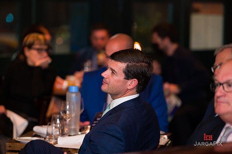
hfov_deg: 12.8
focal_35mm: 161
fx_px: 1037
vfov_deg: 8.5
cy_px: 77
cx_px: 116
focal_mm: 160
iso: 1600
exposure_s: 1/125
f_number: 3.2
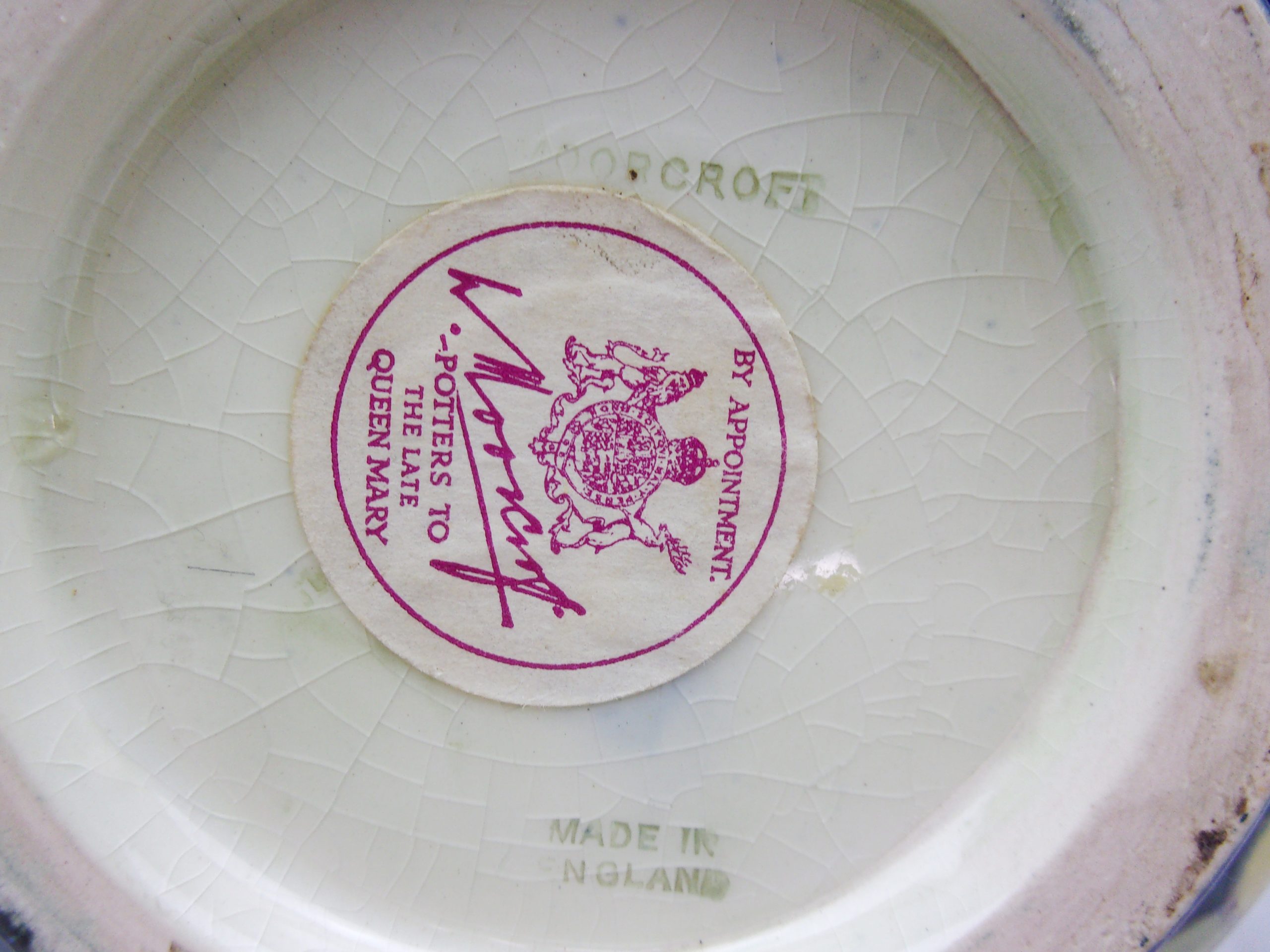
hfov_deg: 63.4
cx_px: 635
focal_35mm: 28
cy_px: 476
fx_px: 1027
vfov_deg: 49.7
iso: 80
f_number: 3.9
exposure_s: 1/50
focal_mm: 5.1
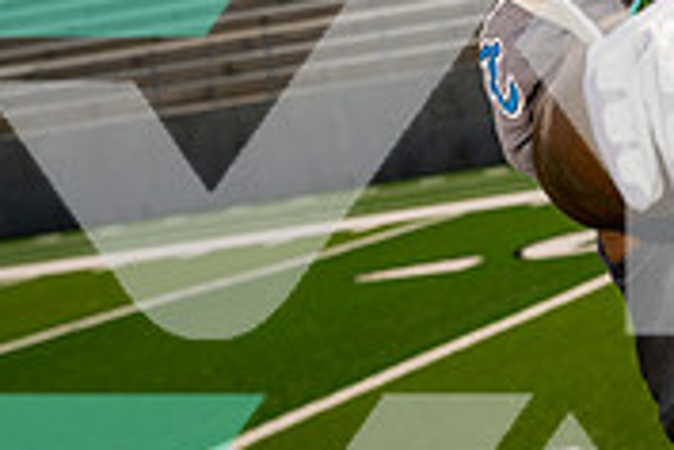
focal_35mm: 151
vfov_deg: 9.1
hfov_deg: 13.2
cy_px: 135
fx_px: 2827
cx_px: 849
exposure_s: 1/250
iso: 100
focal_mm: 46
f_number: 7.1
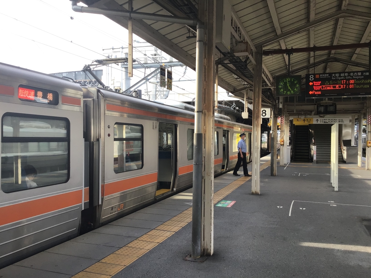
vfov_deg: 45.4
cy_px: 139
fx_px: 332
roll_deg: -1.1
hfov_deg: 58.4
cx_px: 186
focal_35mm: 31
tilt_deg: -1.2
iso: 25
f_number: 2.4
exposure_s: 1/120
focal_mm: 3.3
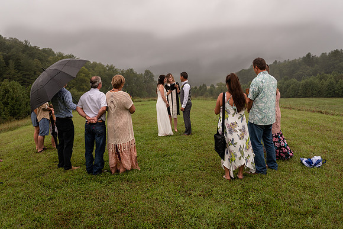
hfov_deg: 63.8
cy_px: 91
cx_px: 172
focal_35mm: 29
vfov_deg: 44.8
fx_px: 276
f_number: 2.8
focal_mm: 24
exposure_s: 1/4000
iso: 220
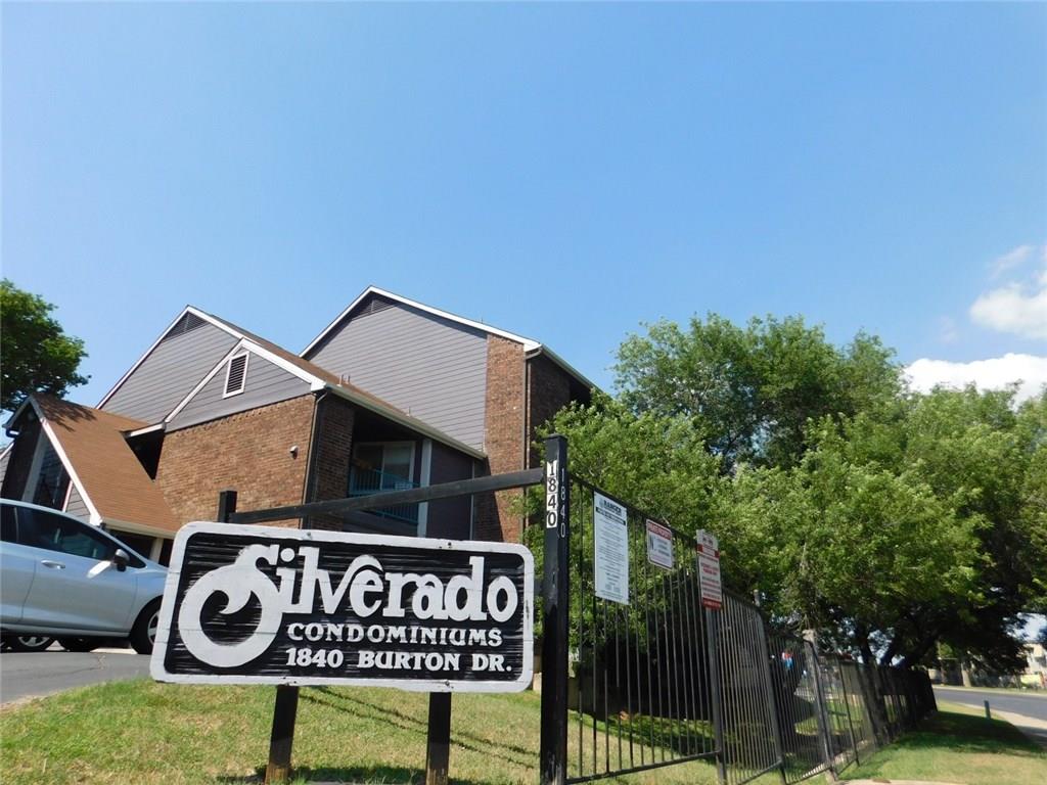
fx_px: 696
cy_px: 392
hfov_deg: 73.9
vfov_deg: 58.9
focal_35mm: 23
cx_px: 524
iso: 125
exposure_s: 1/1250
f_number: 3
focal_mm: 4
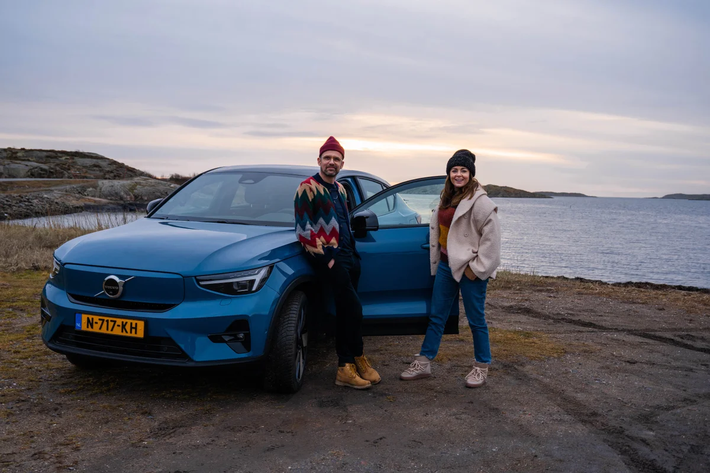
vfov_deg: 35.9
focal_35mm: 37
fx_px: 730
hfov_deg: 51.9
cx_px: 355
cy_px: 236
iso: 250
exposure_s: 1/100
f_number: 5.6
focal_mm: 37
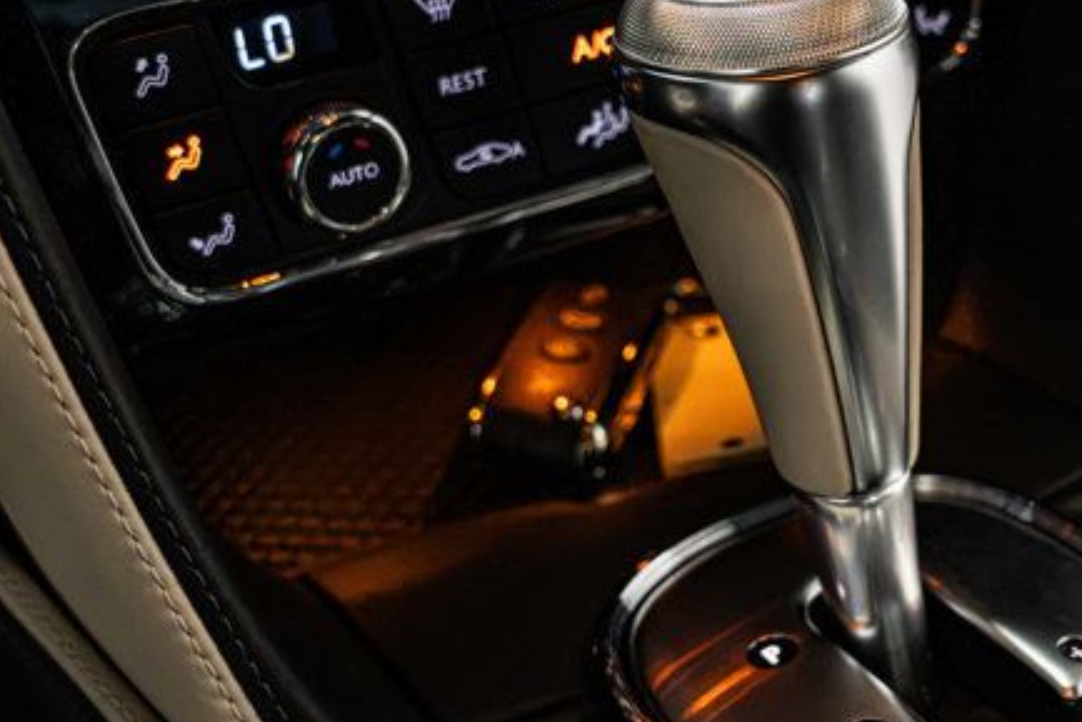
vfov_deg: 19.2
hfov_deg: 28.2
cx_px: 742
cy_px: 363
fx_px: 2135
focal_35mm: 71
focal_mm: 30
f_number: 4
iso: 1600
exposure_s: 1/40
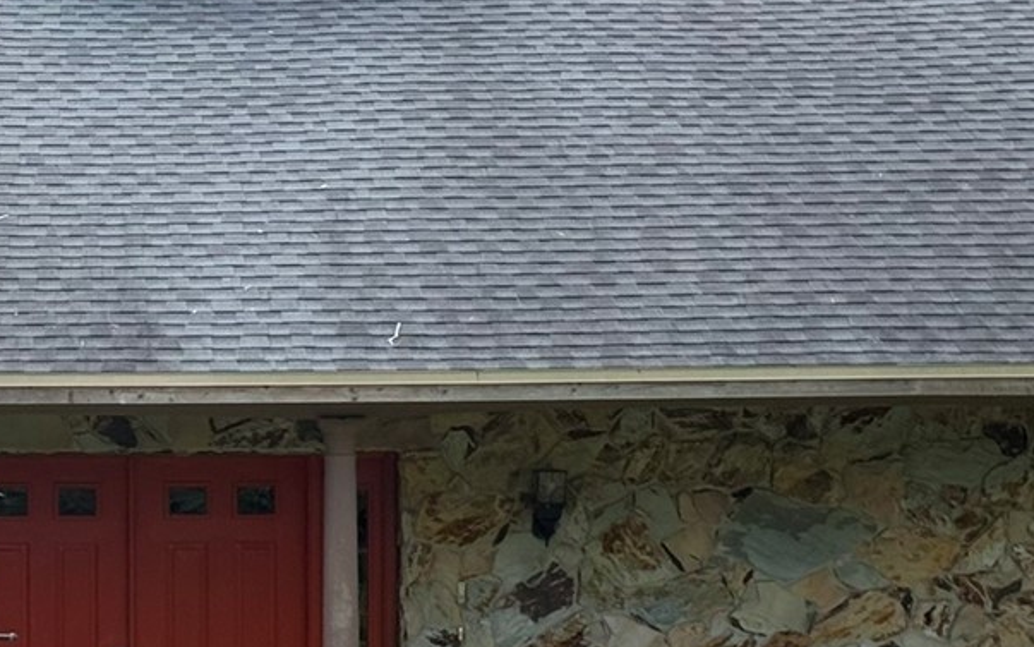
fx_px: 3805
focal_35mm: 135
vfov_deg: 9.6
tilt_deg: -2.3
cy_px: 759
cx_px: 60
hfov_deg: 15.3
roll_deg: -0.5
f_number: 1.78
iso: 64
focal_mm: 6.76
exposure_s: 1/1149
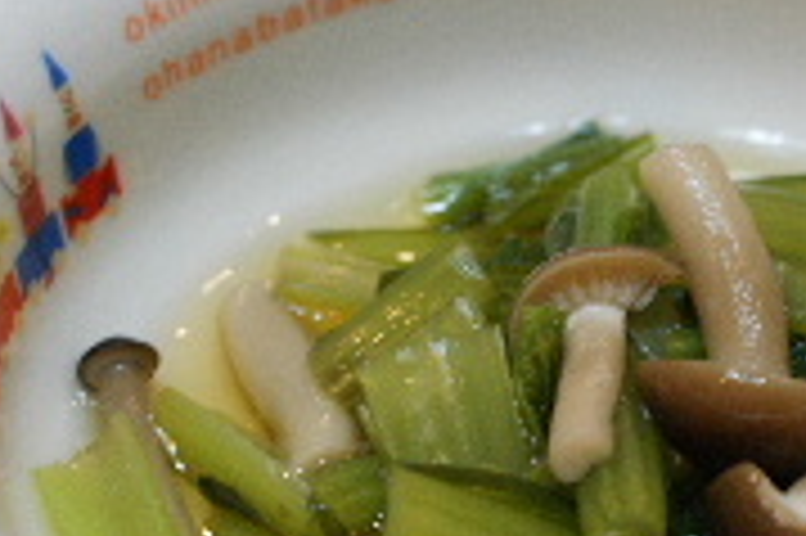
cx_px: 664
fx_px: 3004
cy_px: 390
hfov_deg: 15.2
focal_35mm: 134
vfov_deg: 10.2
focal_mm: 35
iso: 400
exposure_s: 1/20
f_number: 5.6
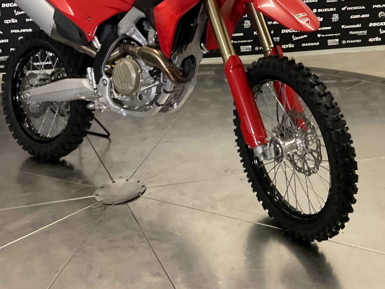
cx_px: 257
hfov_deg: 38.5
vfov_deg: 28.9
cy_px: 51
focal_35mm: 49
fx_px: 545
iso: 200
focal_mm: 3
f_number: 1.8
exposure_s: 1/60
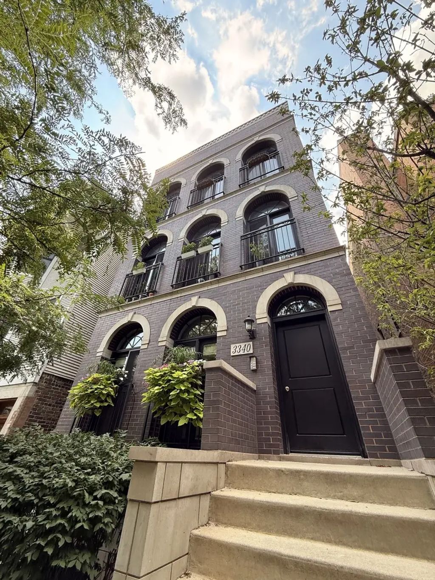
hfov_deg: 85.7
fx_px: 235
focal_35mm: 14
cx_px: 218
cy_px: 290
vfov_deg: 102.1
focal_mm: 2.22
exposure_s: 1/266
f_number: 2.2
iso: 64
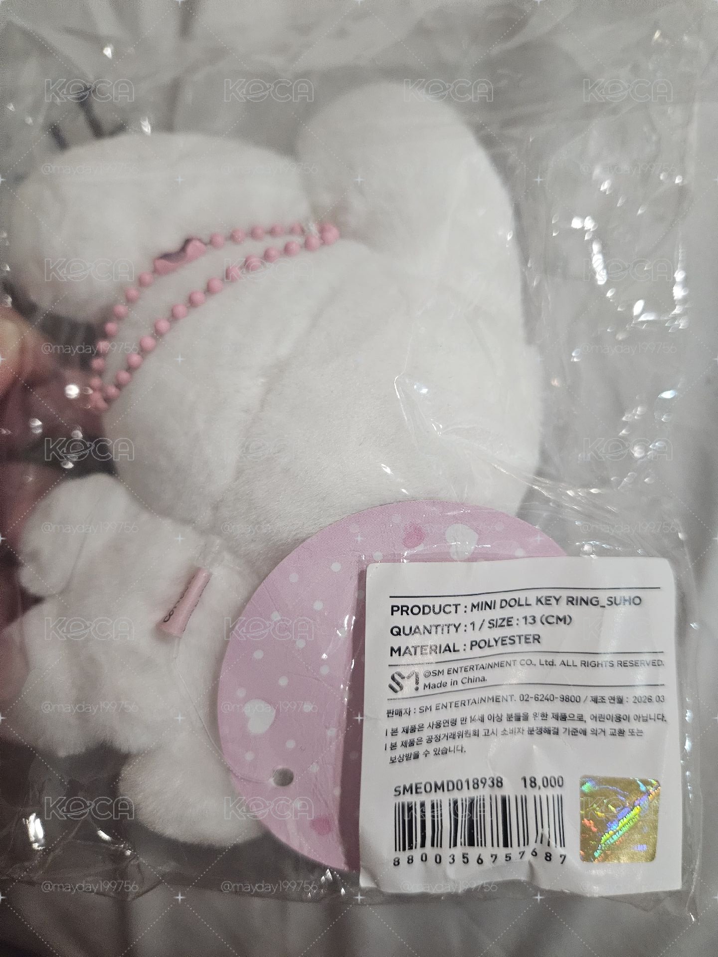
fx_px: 636
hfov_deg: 58.9
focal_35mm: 23
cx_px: 359
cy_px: 478
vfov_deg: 73.9
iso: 1000
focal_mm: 5.4
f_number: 1.8
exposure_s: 1/120
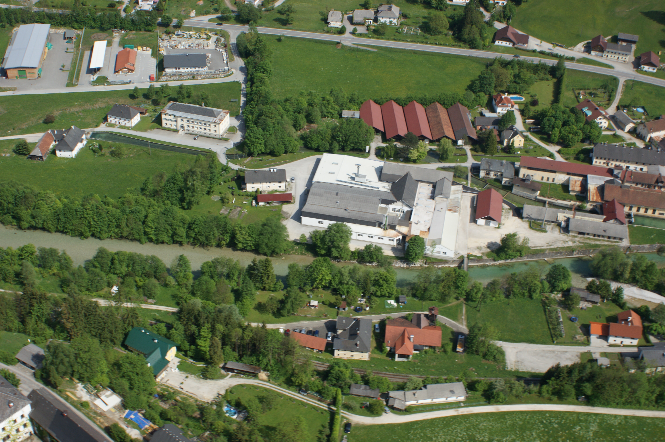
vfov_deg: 29.8
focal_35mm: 45
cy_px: 221
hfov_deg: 43.6
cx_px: 332
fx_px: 831
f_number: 13
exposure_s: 1/160
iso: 100
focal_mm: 30
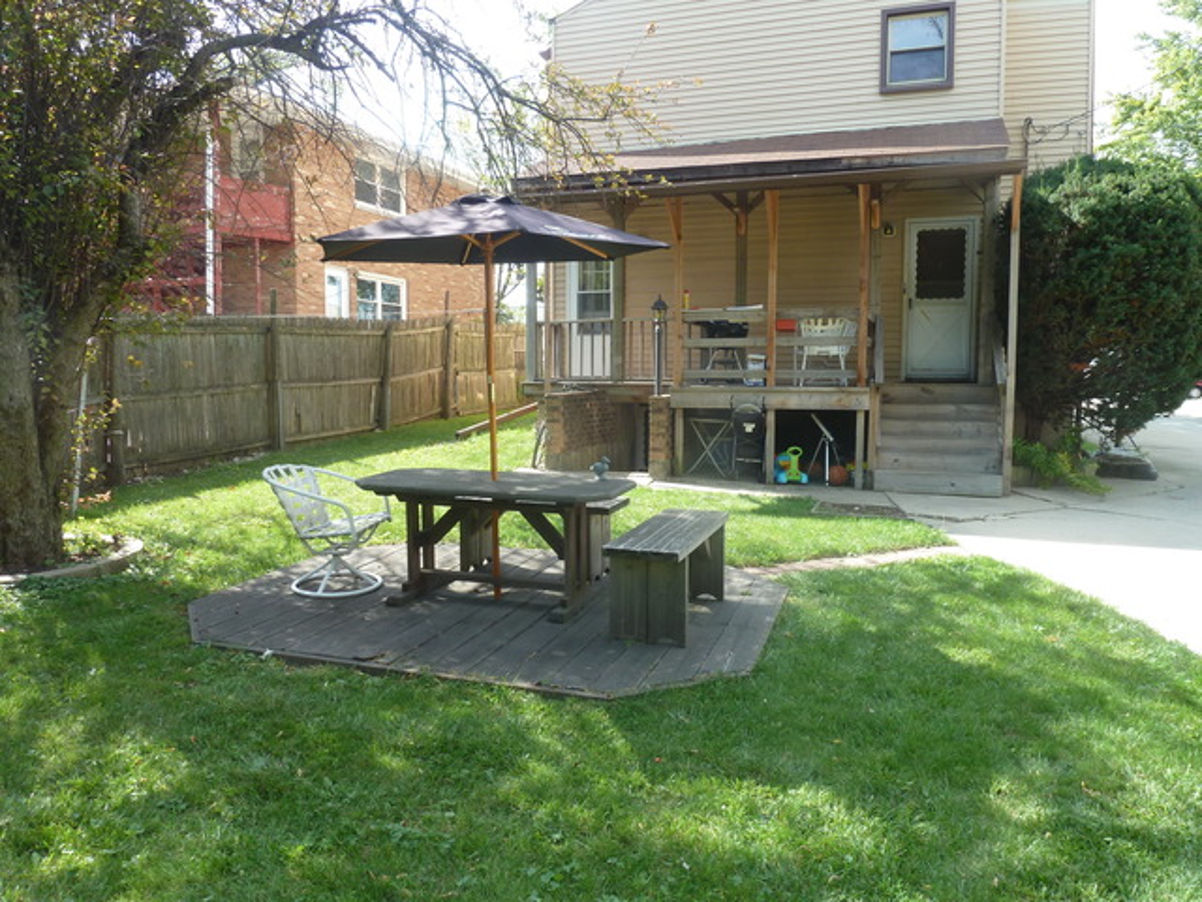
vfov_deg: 54.9
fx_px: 868
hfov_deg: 69.4
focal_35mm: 25
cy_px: 451
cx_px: 601
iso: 80
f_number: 4
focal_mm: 4.1
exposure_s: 1/100
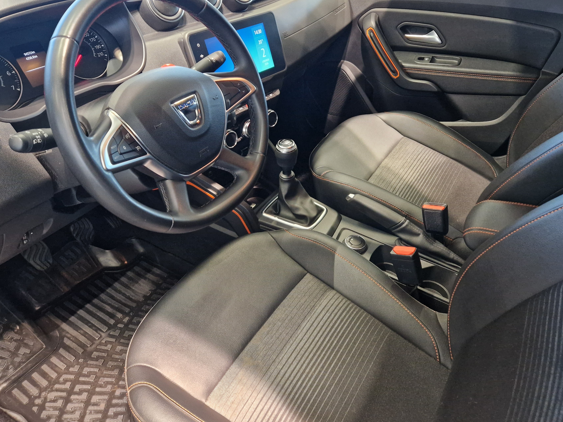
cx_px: 279
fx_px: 439
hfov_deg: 65.3
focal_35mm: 27
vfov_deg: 51.2
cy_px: 184
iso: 640
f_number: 1.8
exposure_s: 1/100
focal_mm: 5.4
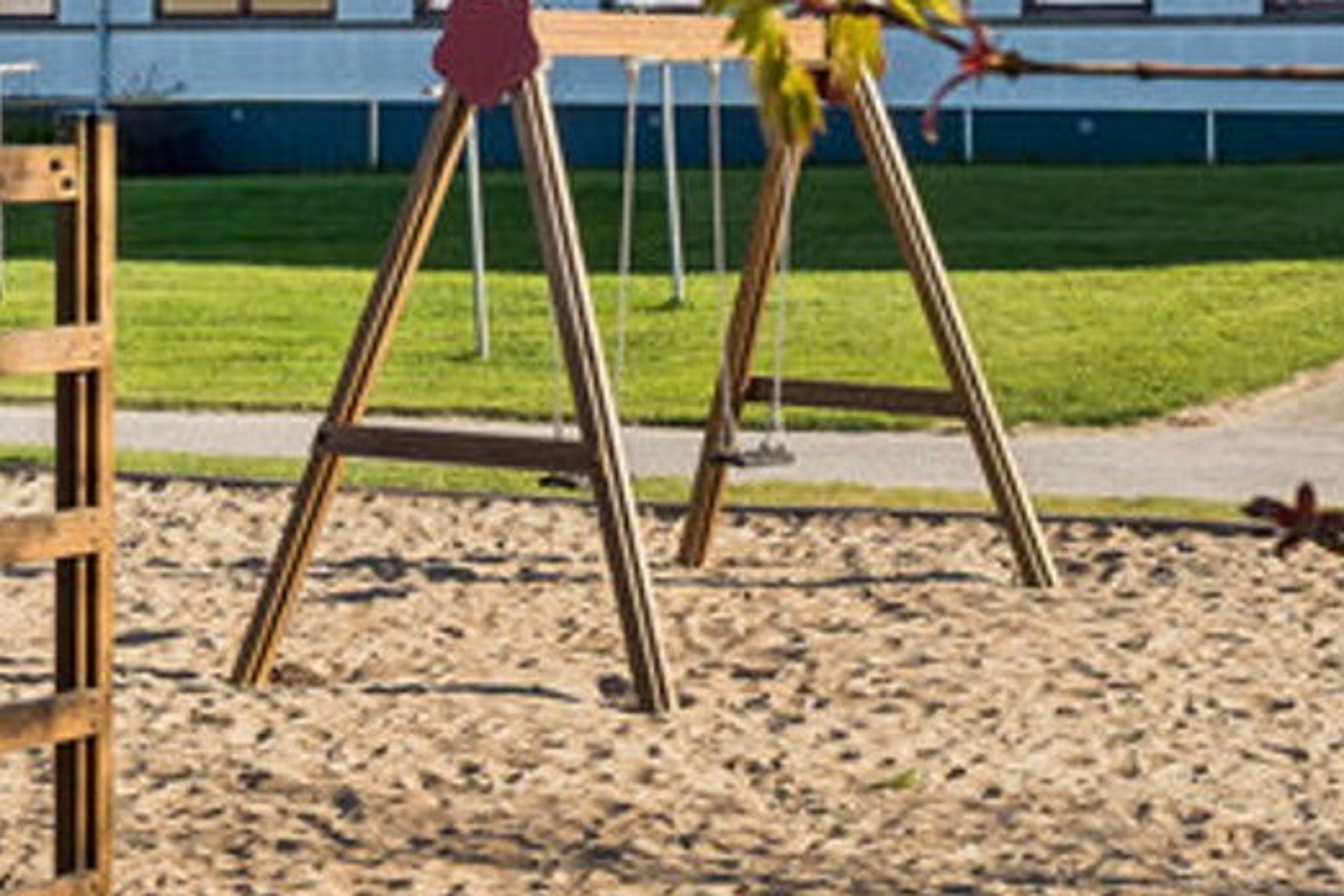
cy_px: -350
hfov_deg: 20.7
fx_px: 3434
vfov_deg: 14.1
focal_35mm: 92
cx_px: -268
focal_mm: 24
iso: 400
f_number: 10
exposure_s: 1/320
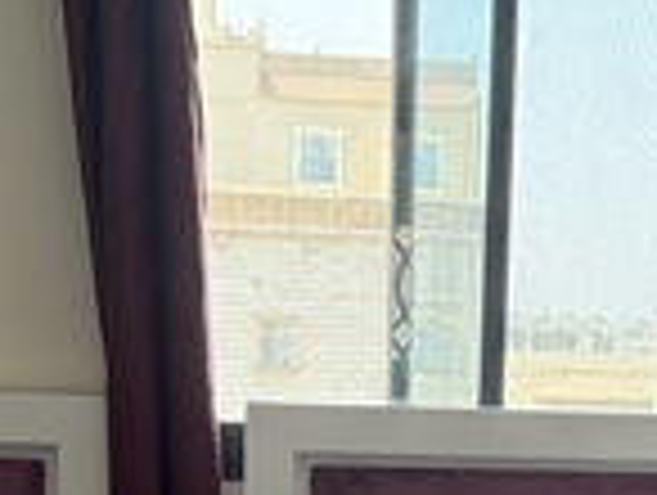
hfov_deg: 25.7
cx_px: 484
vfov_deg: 18.9
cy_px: 538
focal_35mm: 75
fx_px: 1426
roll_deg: -1.9
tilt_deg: -8.3
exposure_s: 1/218
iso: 200
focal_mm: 6.76
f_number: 1.78
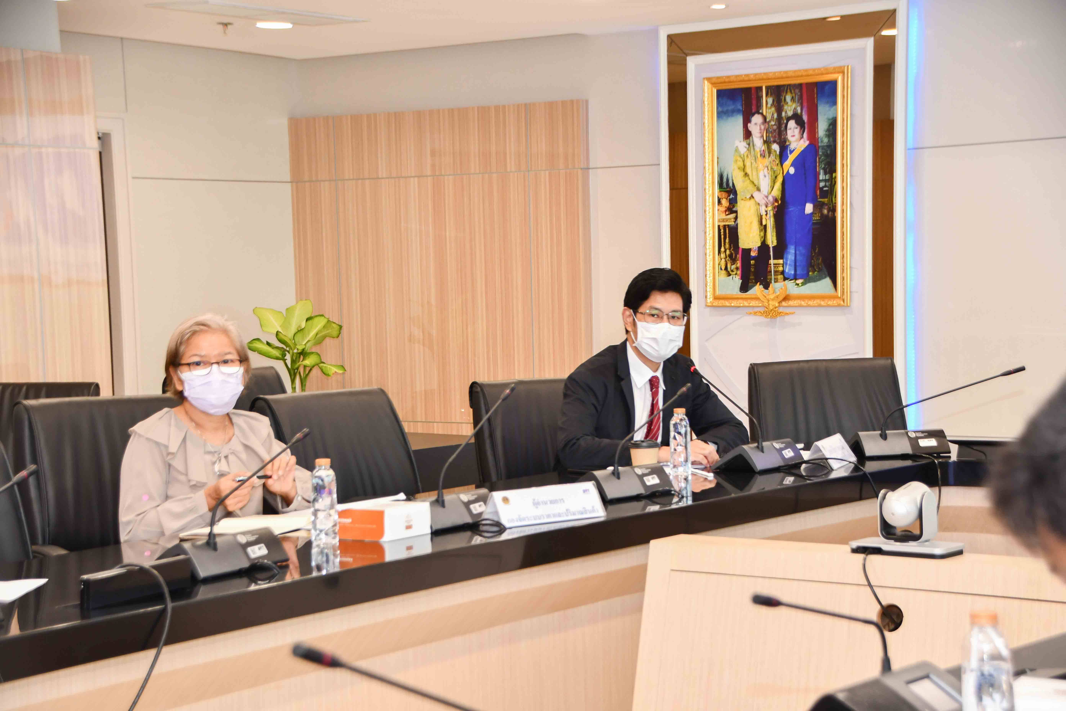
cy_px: 356
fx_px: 2309
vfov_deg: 17.5
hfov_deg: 26.0
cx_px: 533
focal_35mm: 78
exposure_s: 1/60
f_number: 4.8
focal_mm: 52
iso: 800
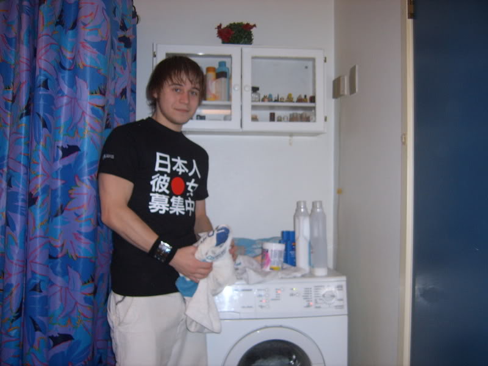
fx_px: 493
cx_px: 244
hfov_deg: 52.6
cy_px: 183
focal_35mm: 35
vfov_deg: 40.7
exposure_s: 1/30
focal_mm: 5.8
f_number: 2.8
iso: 100
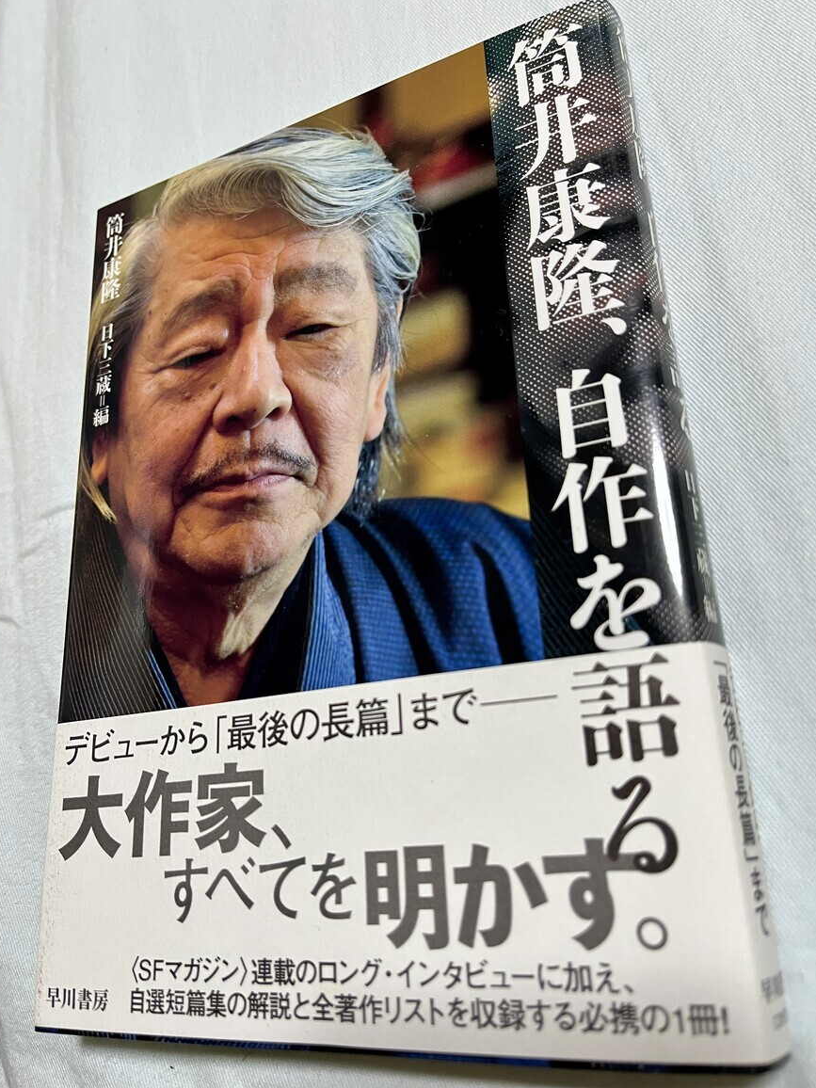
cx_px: 395
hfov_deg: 51.3
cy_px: 532
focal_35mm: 27
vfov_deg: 65.3
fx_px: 849
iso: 200
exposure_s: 1/60
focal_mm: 5.1
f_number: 1.6
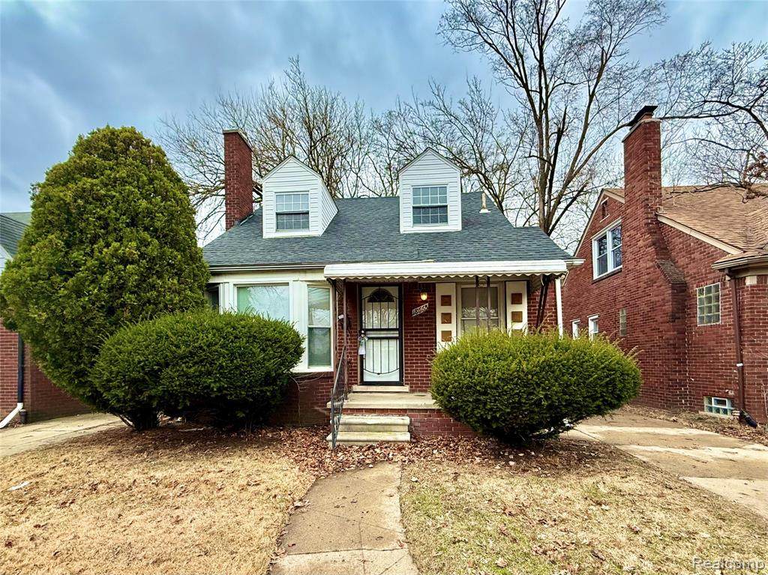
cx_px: 384
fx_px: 310
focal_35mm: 14
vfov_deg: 85.6
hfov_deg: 102.1
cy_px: 288
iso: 50
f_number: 2.2
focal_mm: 2.22
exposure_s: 1/901
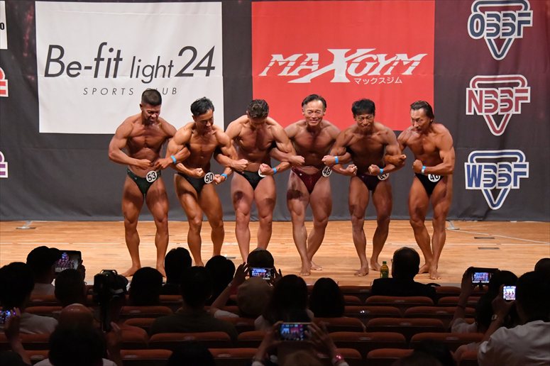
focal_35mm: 157
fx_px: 2397
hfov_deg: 13.1
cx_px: 275
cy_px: 183
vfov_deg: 8.7
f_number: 5.6
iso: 10000
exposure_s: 1/400
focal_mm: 105
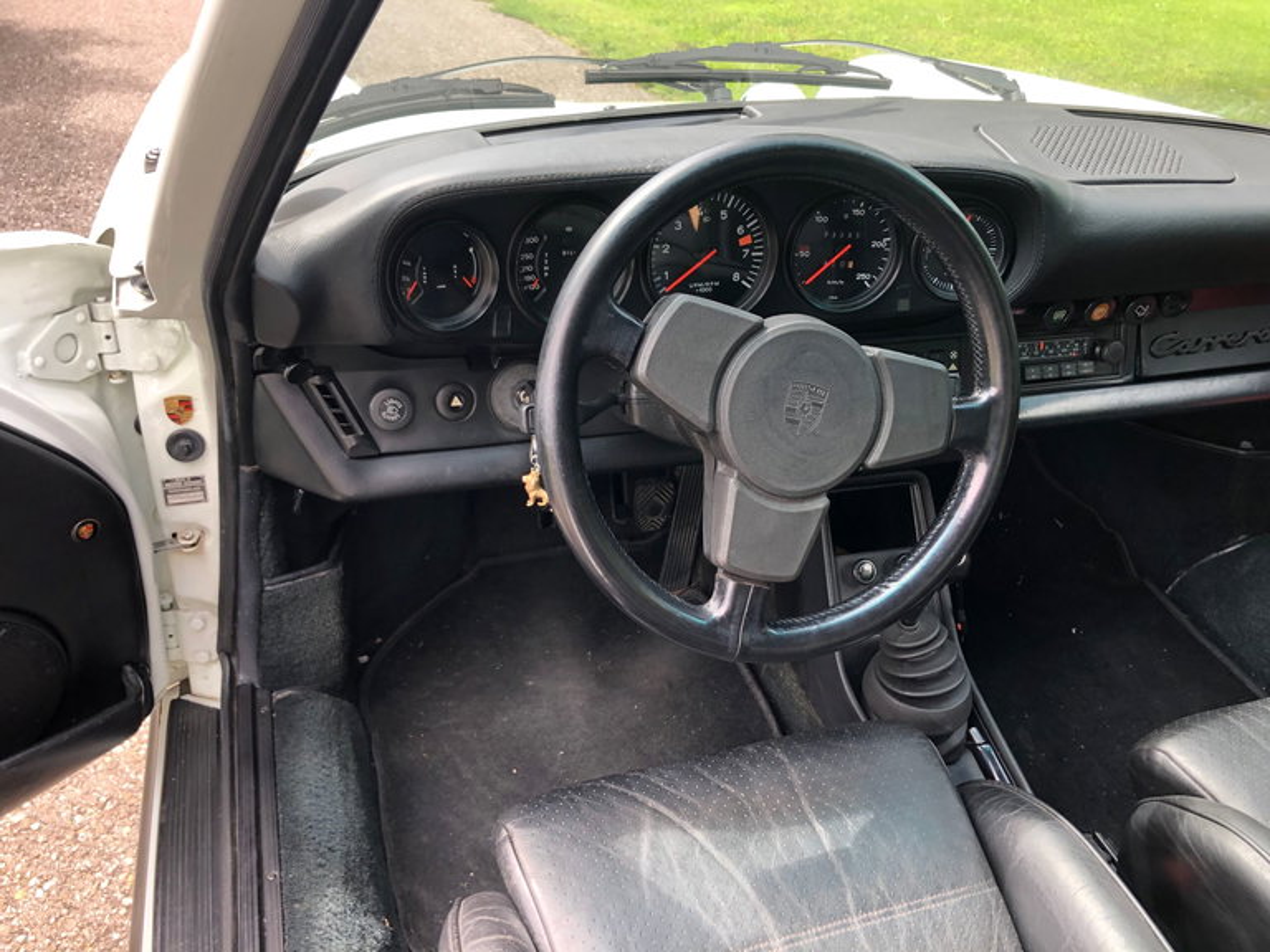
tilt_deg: -26.9
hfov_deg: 63.4
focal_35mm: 28
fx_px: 1027
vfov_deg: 49.7
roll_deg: -2.8
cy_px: 476
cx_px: 635
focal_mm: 3.99
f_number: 1.8
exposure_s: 1/120
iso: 40
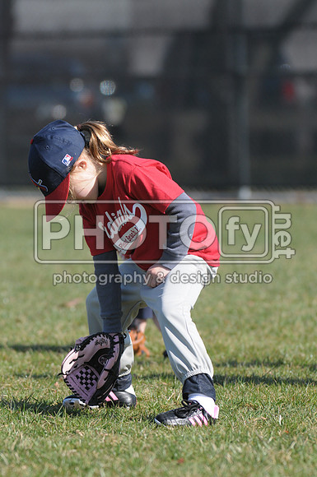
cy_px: 238
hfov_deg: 4.6
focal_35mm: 300
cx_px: 158
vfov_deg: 6.9
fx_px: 3974
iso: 400
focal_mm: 200
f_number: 4.5
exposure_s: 1/1600
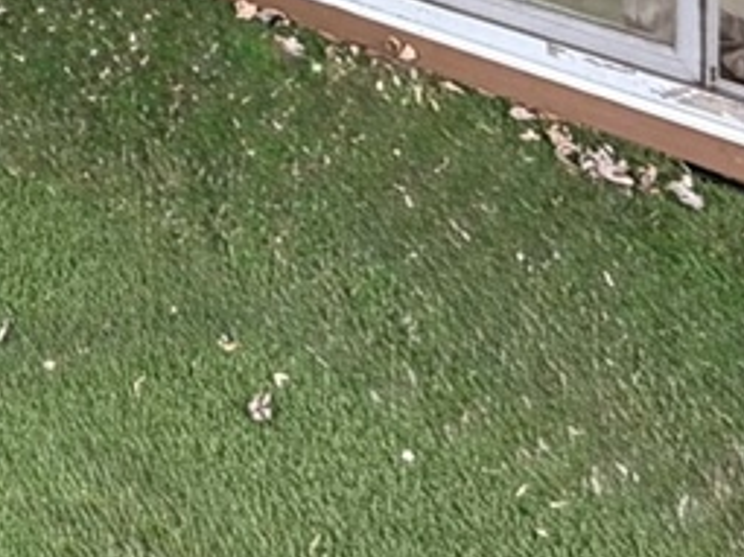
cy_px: -510
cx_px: -102
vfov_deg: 15.4
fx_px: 1697
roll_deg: +2.1
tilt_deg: -3.8
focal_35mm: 79
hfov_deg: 23.1
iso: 320
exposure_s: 1/75
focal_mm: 2.22
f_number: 2.2
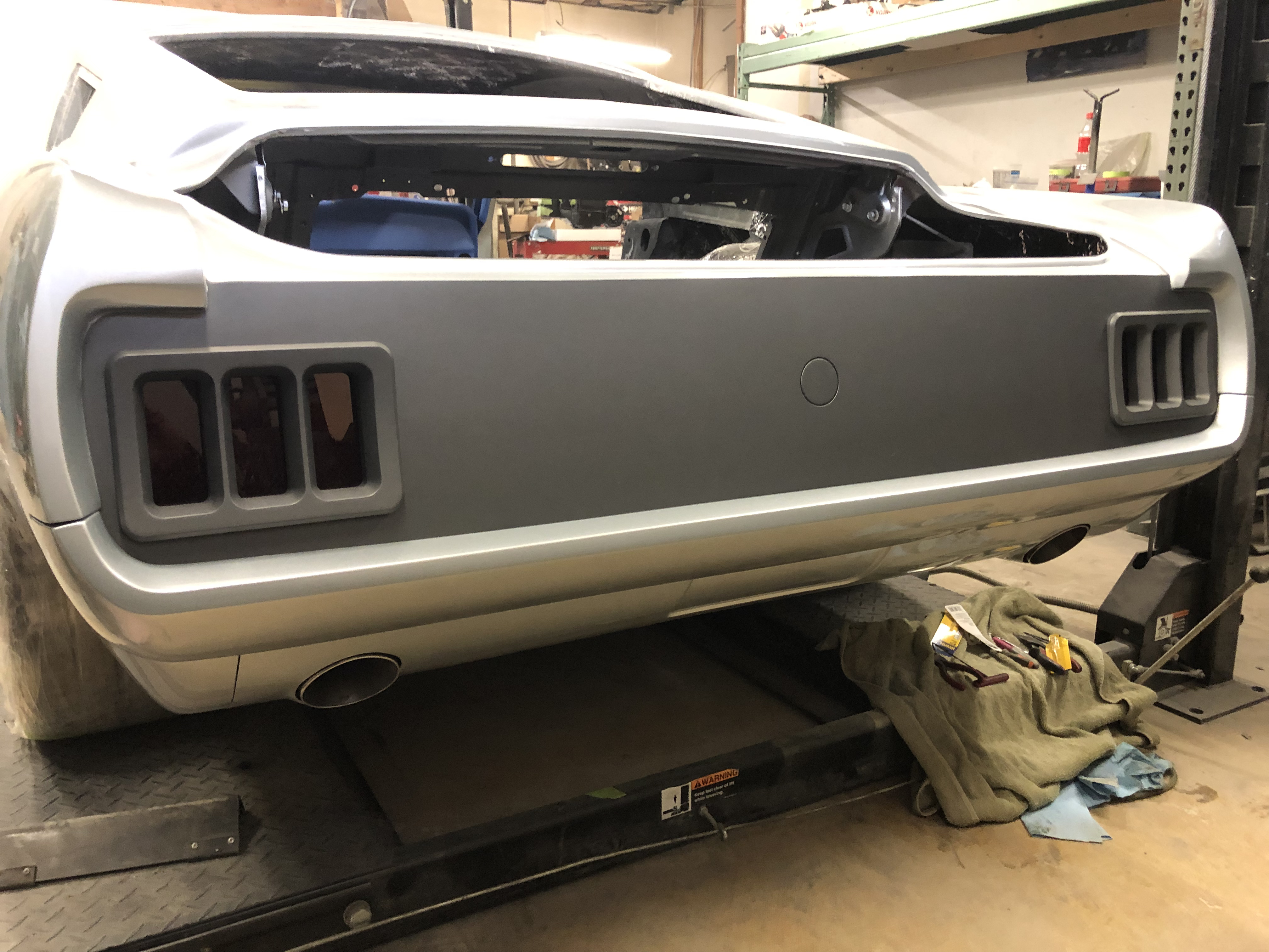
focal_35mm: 28
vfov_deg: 49.7
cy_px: 476
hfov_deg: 63.4
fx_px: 1026
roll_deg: -1.7
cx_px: 634
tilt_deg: -14.4
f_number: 1.8
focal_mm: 3.99
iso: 100
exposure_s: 1/11
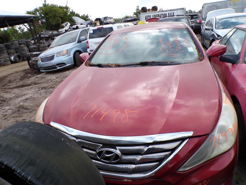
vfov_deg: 56.8
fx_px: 171
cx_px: 123
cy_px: 92
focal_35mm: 24
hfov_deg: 71.6
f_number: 4.4
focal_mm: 4.3
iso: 100
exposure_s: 1/200
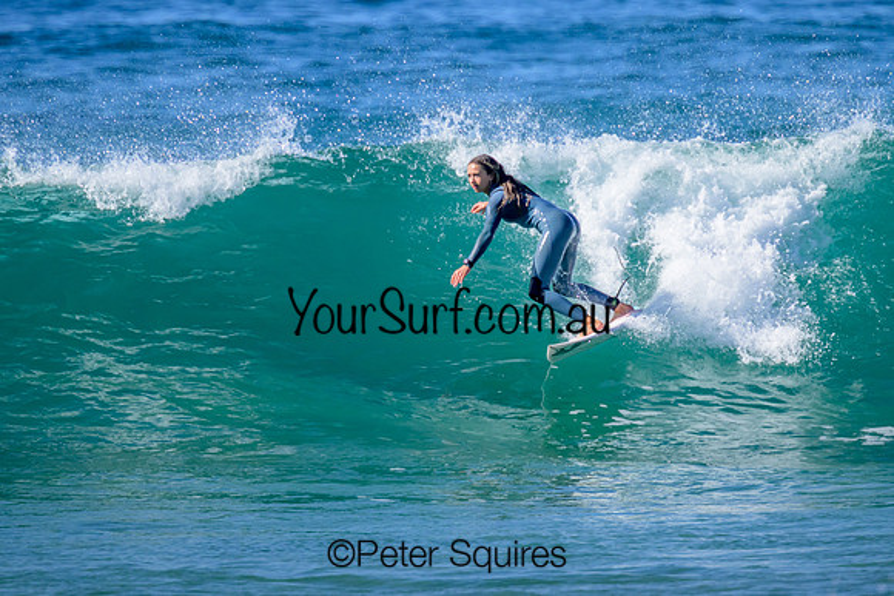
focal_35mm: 1090
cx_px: 506
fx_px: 27075
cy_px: 251
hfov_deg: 1.9
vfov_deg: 1.3
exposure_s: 1/2000
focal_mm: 800
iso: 1400
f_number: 11
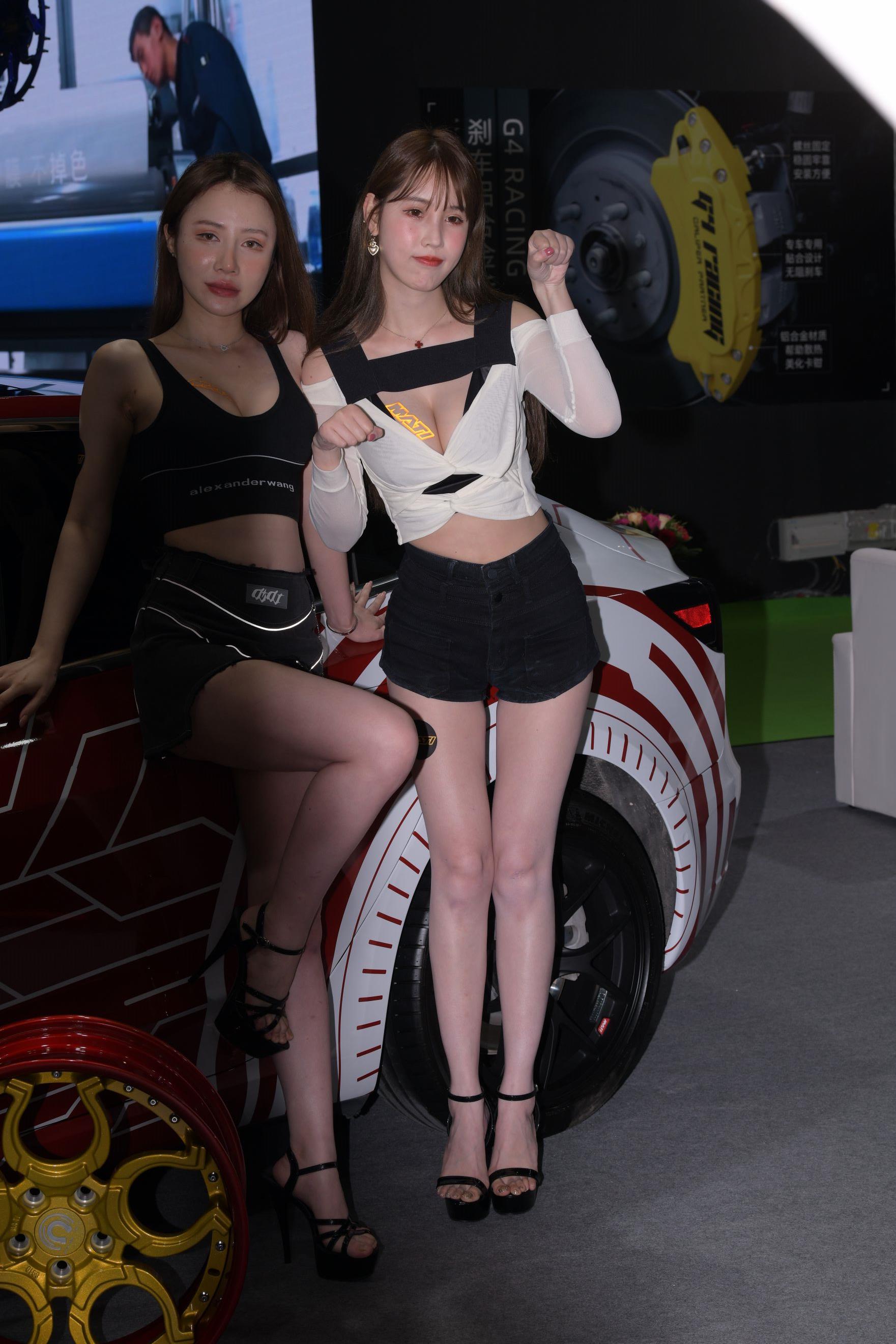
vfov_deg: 28.8
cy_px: 672
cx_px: 448
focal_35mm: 70
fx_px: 2613
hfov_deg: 19.5
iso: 320
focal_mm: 70
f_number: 8
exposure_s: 1/200
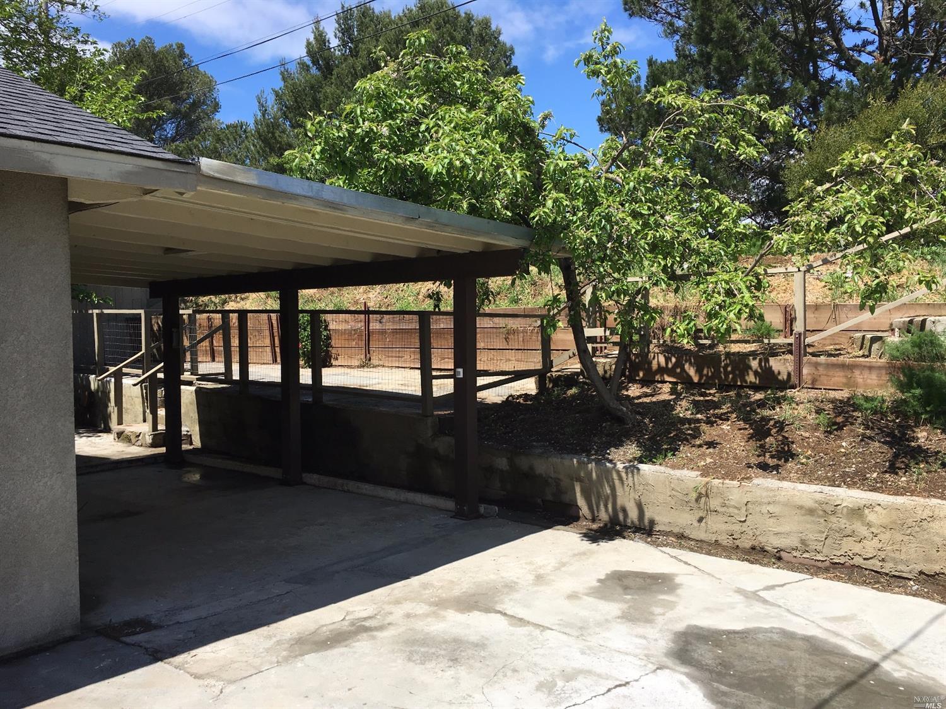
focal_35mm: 29
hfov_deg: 61.7
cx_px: 473
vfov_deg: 48.2
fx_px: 792
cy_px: 354
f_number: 2.2
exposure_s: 1/1603
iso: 25
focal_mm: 4.15
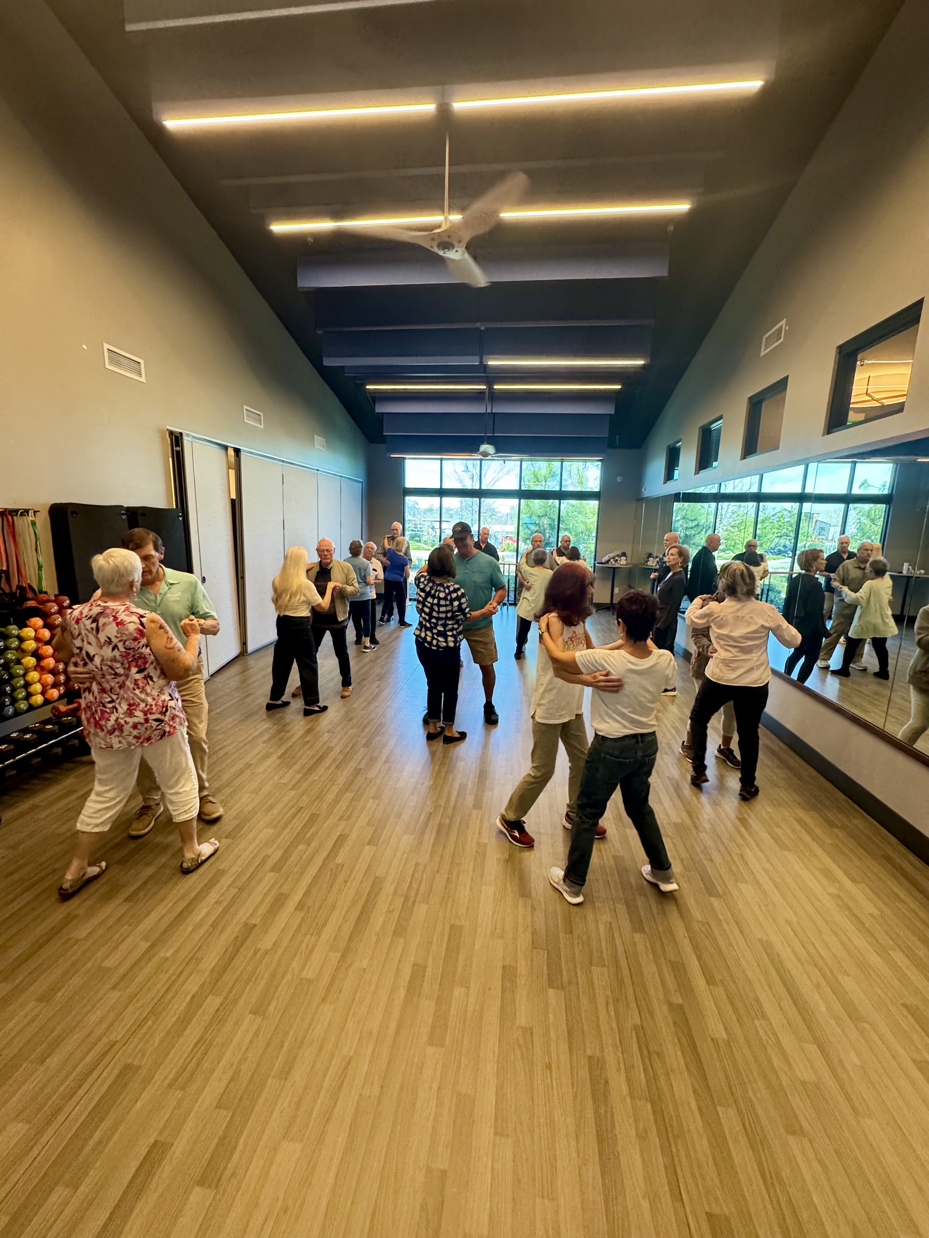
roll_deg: -1.3
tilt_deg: -10.7
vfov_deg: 102.1
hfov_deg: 85.7
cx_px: 464
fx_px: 501
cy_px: 619
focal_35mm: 14
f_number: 2.2
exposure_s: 1/120
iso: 320
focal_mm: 2.22
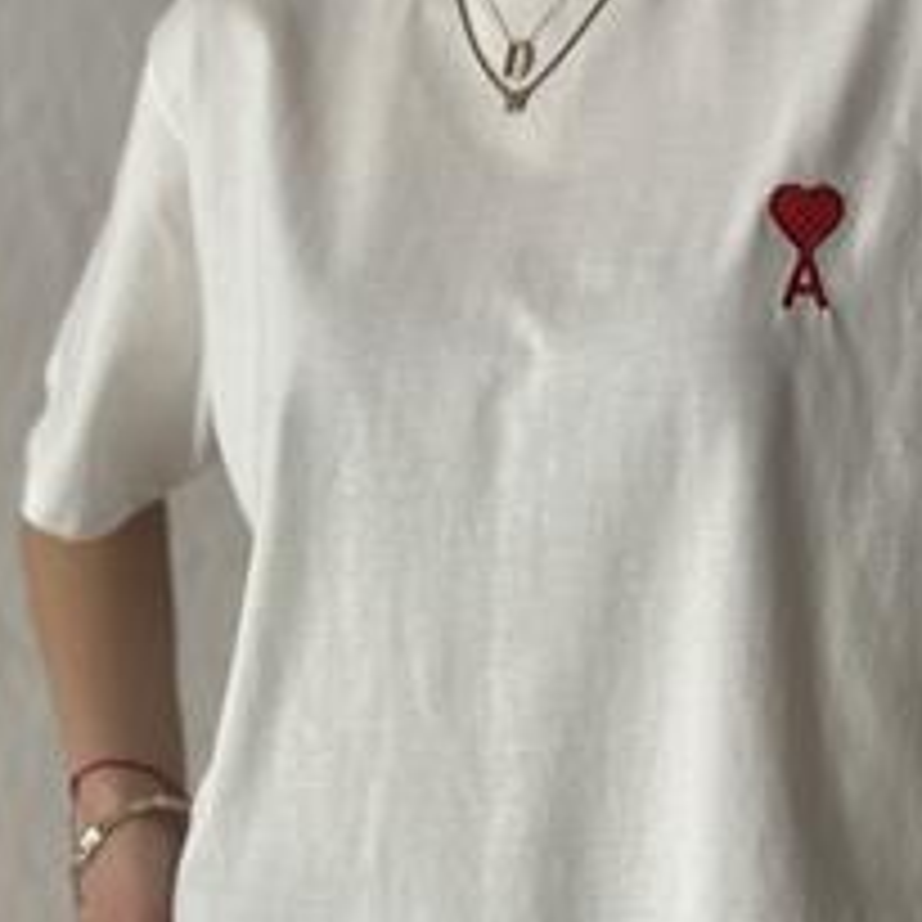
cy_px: 630
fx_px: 2652
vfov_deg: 19.6
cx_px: 657
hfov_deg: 19.6
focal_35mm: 88
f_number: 1.78
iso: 64
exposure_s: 1/122
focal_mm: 6.86
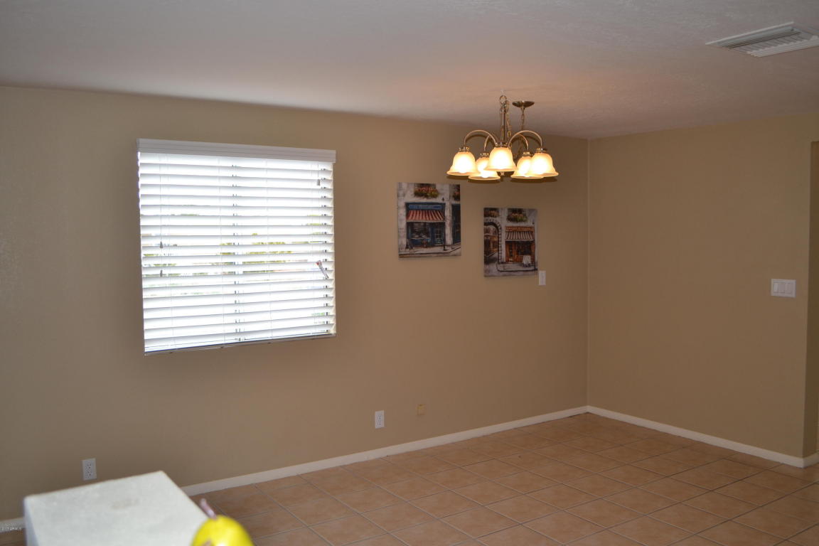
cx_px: 410
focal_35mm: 30
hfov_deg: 61.9
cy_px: 273
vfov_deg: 43.6
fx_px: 682
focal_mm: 20
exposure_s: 1/125
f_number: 4
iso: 220
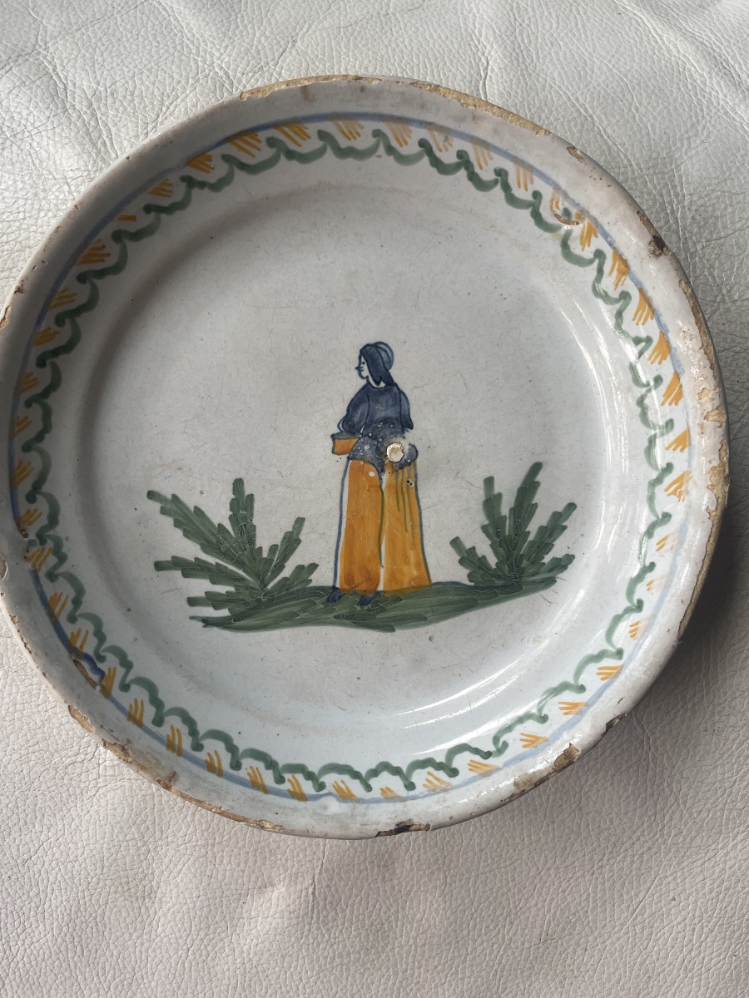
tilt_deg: -86.9
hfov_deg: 53.1
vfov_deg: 67.3
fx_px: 750
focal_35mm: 26
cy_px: 499
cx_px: 374
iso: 80
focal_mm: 4.2
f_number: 1.6
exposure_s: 1/121
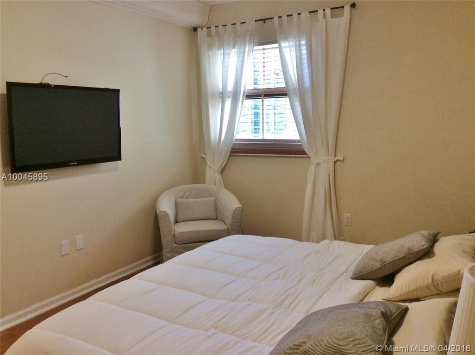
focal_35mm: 32
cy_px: 178
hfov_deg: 56.9
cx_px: 238
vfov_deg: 44.0
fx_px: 438
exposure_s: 1/24
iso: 64
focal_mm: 3.3
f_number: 2.4
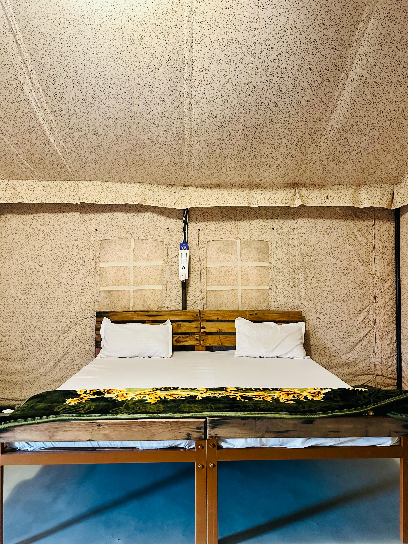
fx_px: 377
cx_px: 204
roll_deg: -0.5
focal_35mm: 24
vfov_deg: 71.6
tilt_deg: +1.6
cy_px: 272
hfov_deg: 56.8
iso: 800
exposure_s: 1/50
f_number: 1.78
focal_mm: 6.86
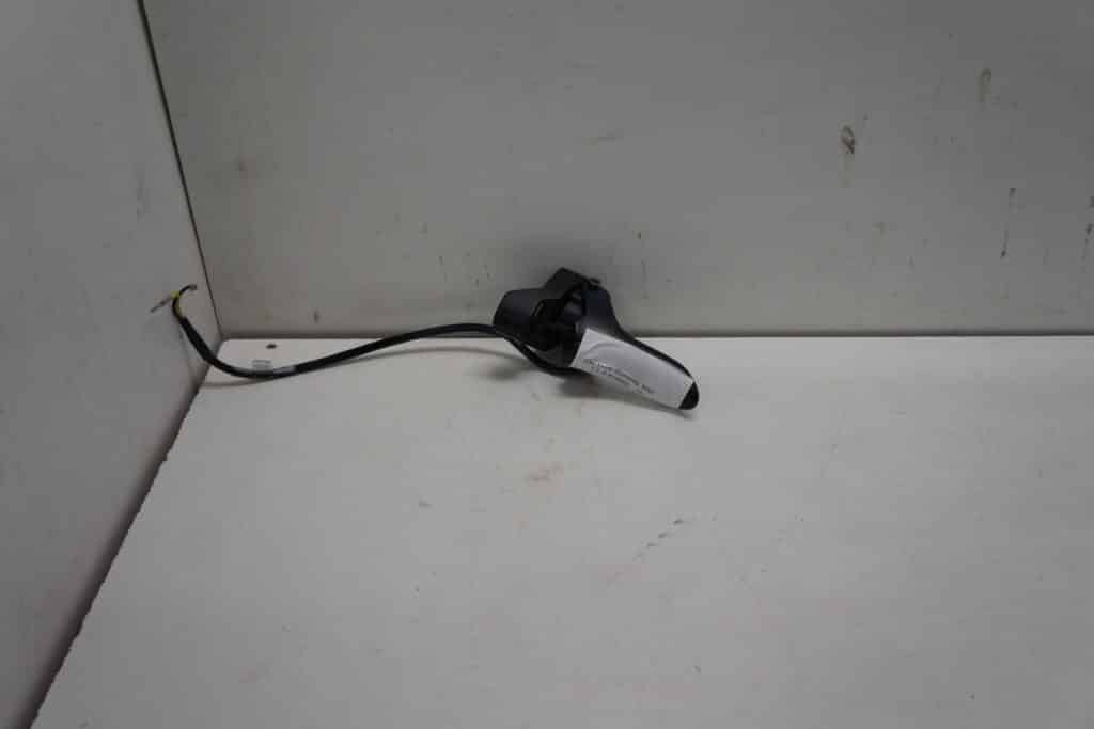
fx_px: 912
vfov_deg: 43.6
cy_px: 364
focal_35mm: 30
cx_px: 547
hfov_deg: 61.9
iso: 125
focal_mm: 20
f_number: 5.6
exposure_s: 1/60
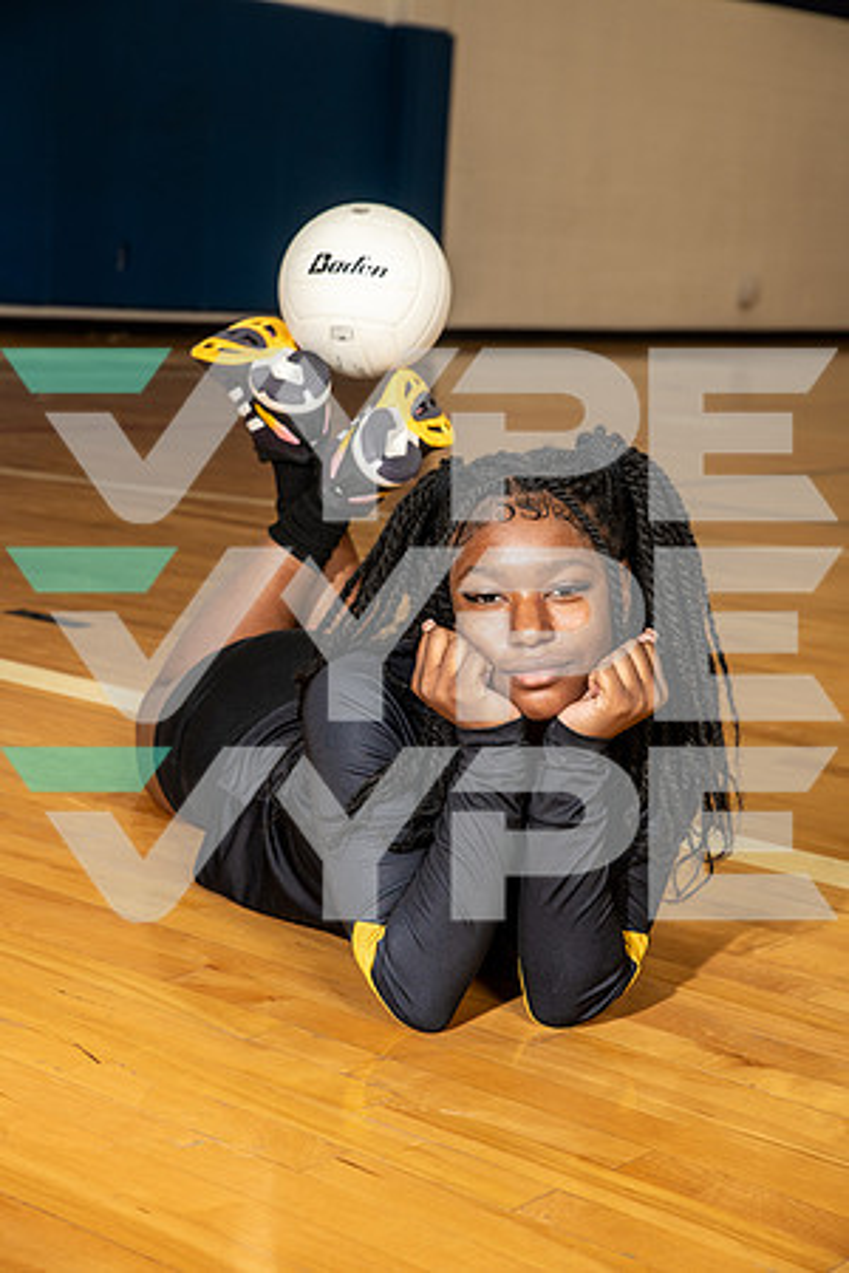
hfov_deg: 19.5
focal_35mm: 70
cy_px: 636
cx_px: 424
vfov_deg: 28.8
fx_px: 2476
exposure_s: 1/250
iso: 320
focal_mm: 70
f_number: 7.1
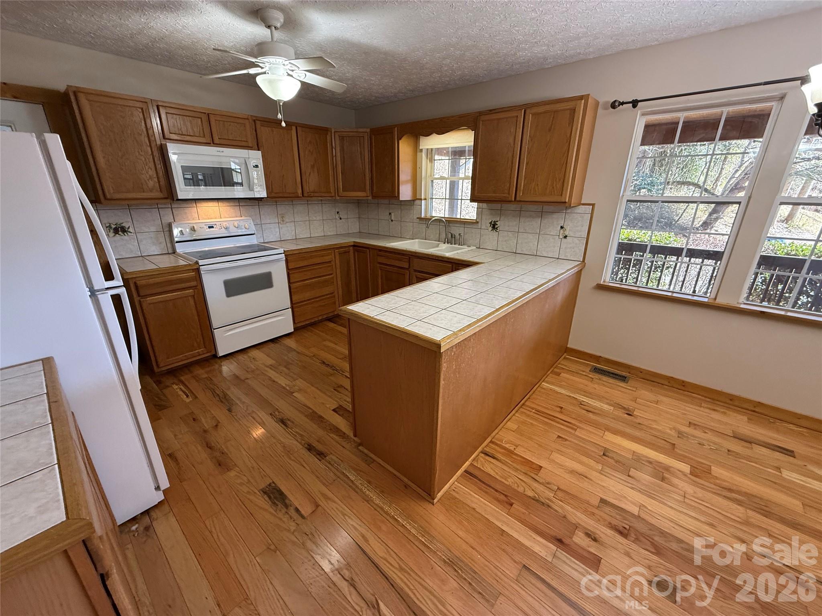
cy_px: 308
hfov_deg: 102.1
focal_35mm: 14
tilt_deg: -19.2
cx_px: 411
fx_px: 332
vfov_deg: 85.7
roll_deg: -0.9
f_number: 2.2
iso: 250
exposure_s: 1/60
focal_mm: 2.22
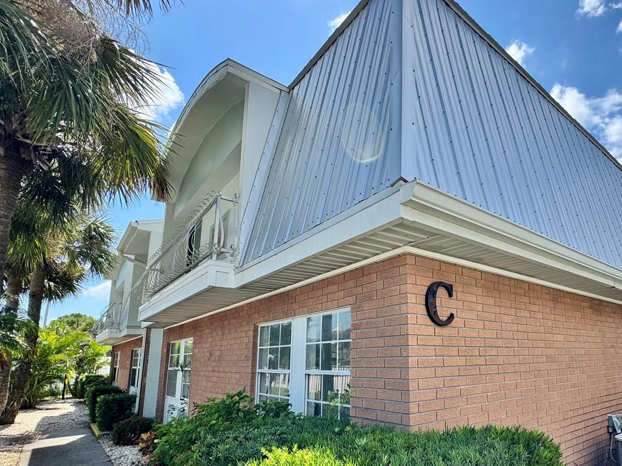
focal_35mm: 21
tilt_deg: +10.5
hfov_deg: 76.8
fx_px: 377
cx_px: 407
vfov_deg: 62.6
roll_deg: +2.2
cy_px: 291
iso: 40
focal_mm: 2.22
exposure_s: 1/980
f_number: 2.2
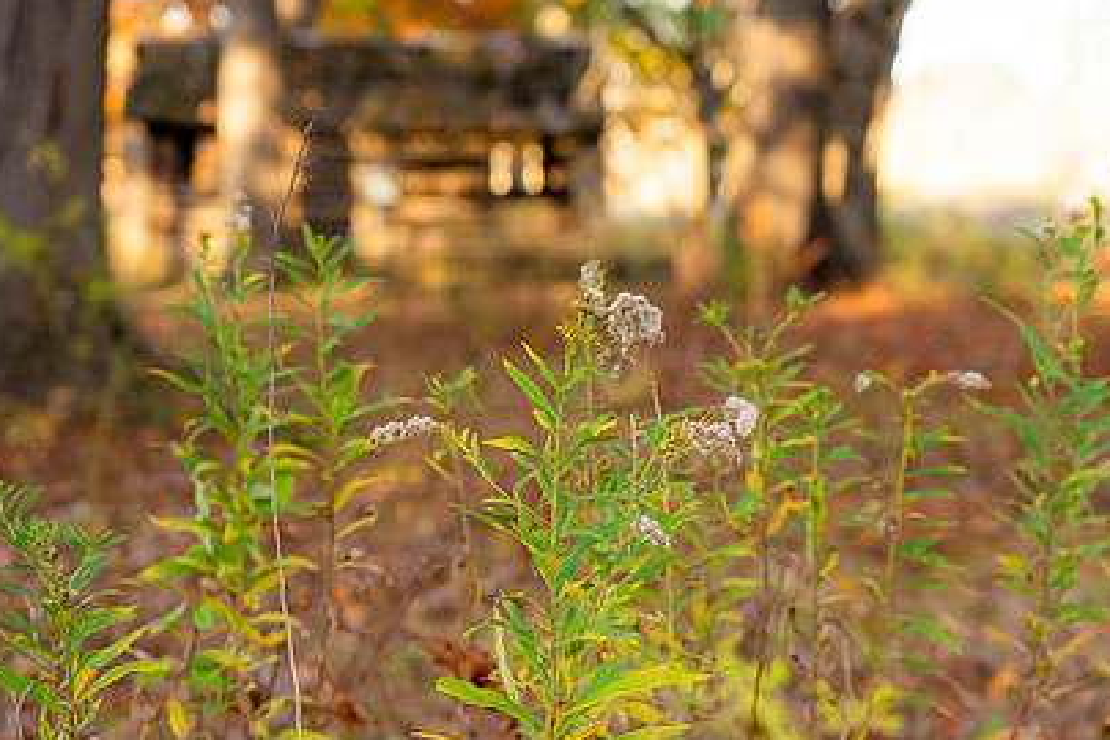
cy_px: 374
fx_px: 2867
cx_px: 603
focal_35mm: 93
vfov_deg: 14.7
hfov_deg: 21.9
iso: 800
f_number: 4.5
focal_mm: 65
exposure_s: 1/320
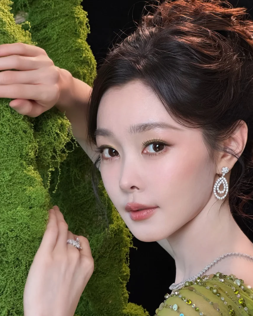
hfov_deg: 11.8
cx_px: 157
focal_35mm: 131
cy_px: 195
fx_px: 1226
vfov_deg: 14.7
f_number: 2.8
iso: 160
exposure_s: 1/114
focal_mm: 16.89
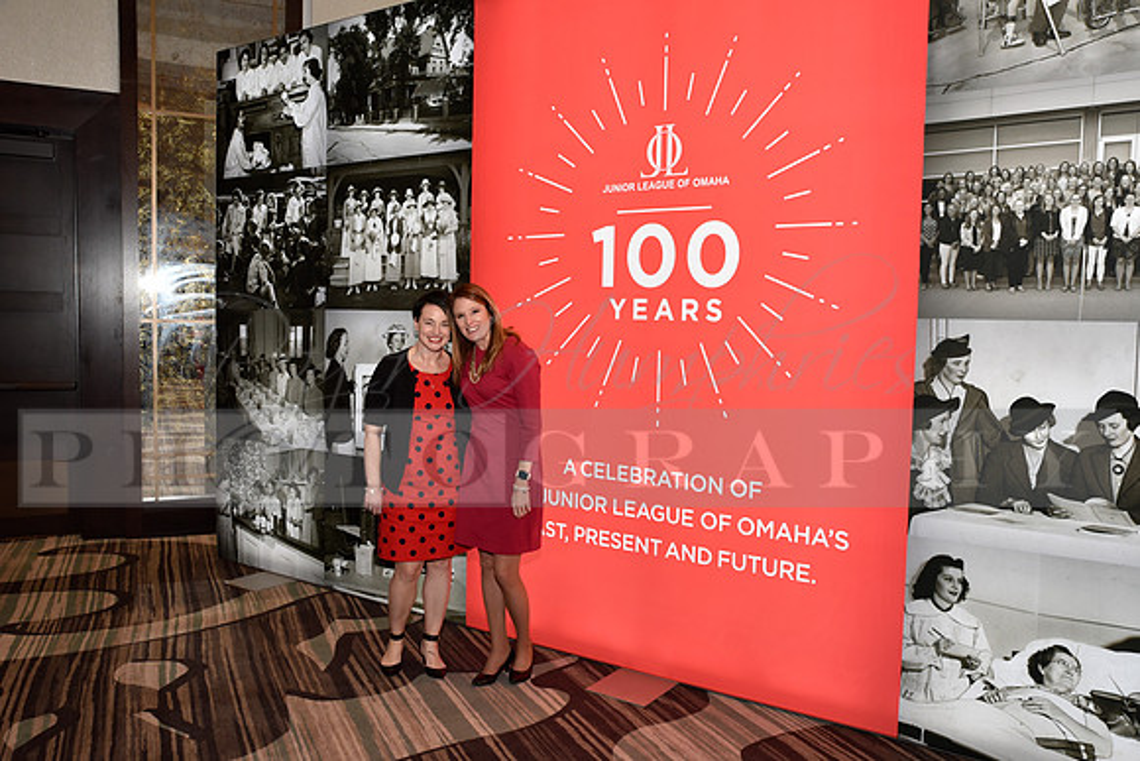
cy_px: 380
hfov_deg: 63.6
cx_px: 570
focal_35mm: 29
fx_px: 919
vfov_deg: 45.0
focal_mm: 29
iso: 1600
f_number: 8
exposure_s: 1/60
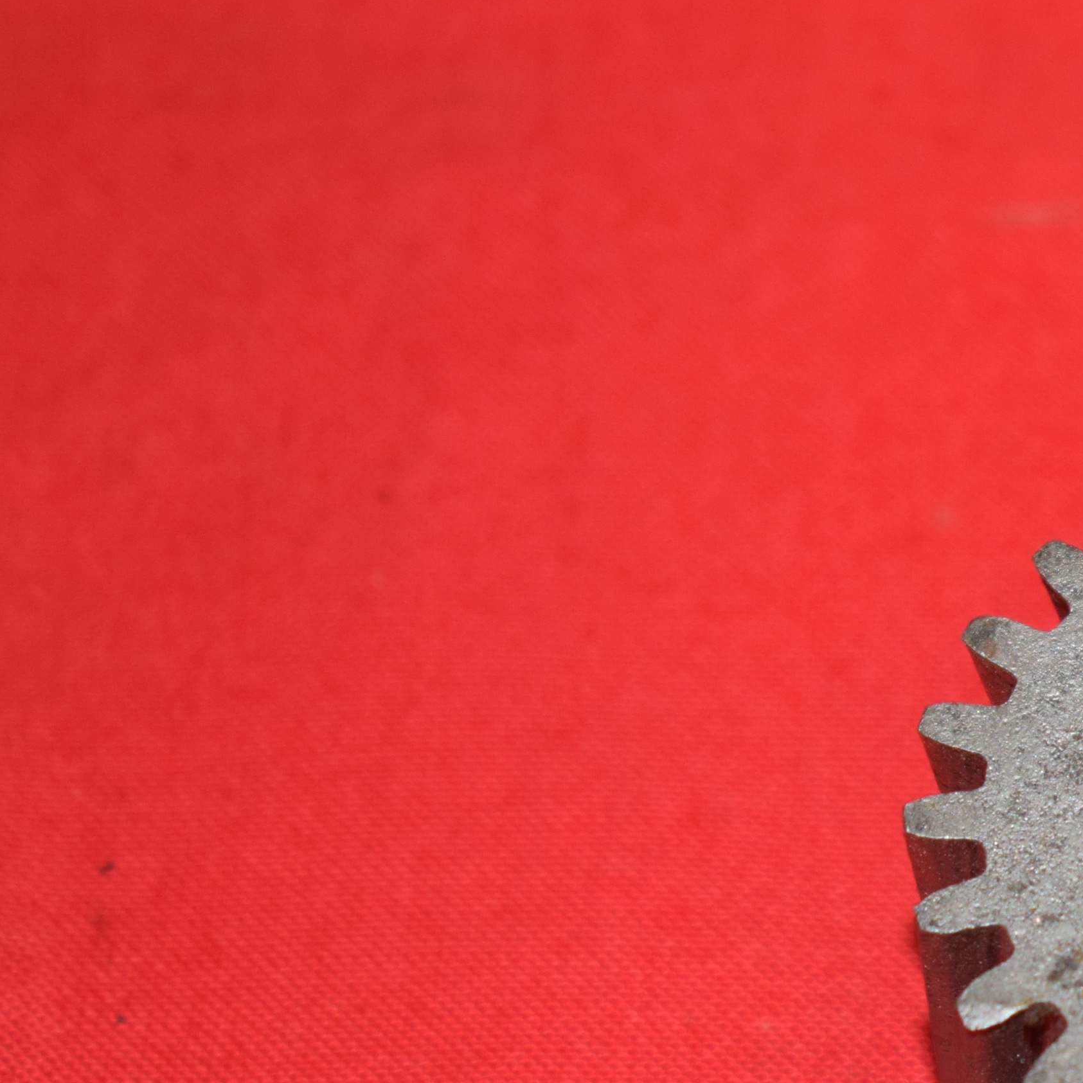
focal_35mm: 187
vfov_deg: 9.3
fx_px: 6624
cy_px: 803
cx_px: 1383
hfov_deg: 9.2
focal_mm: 55
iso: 640
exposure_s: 1/60
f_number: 5.6
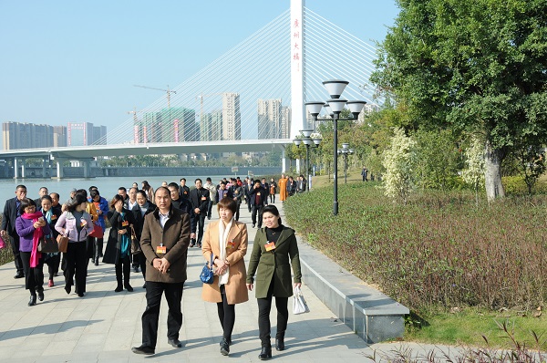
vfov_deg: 28.0
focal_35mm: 48
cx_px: 274
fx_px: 728
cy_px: 182
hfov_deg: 41.2
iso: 250
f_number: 9
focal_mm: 32
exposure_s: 1/320
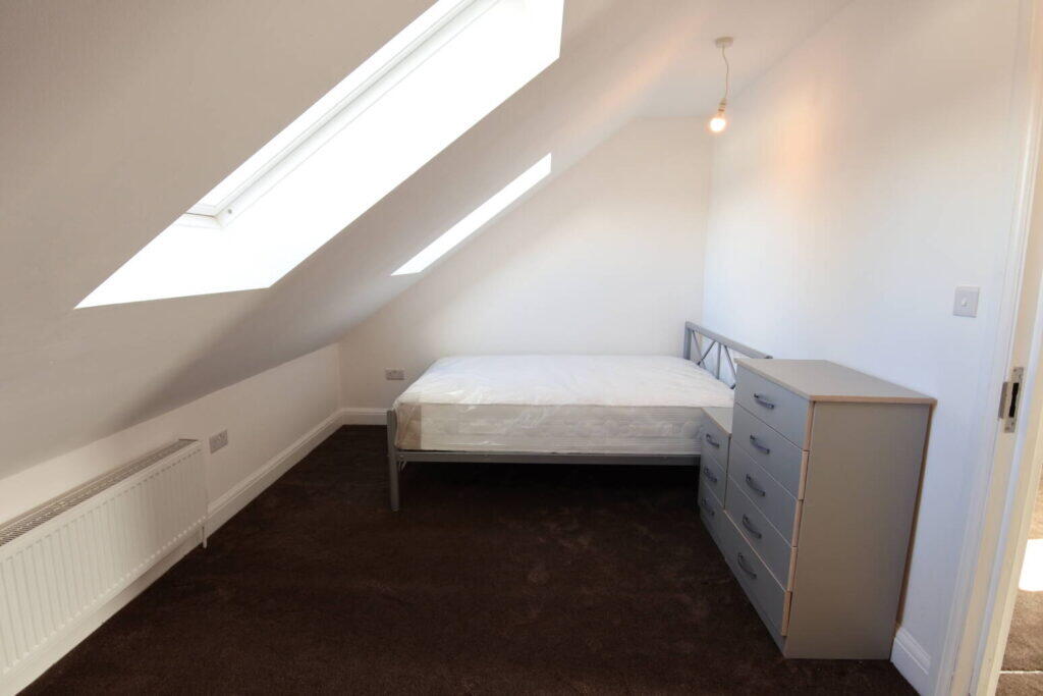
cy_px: 348
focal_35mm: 18
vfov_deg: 67.4
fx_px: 522
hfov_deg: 90.0
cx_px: 522
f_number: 3.5
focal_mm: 6.7
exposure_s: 1/50
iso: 200
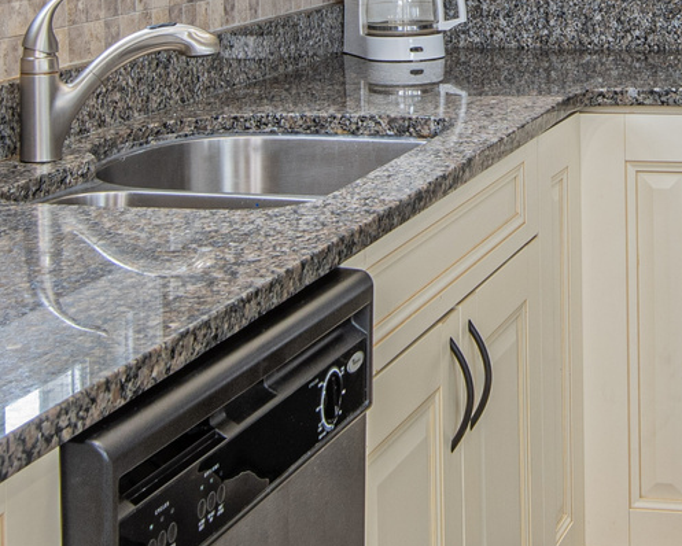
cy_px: -71
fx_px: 1797
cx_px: 566
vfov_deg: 16.7
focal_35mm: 89
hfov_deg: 21.2
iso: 64
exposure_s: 1/1.25
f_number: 9
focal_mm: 14
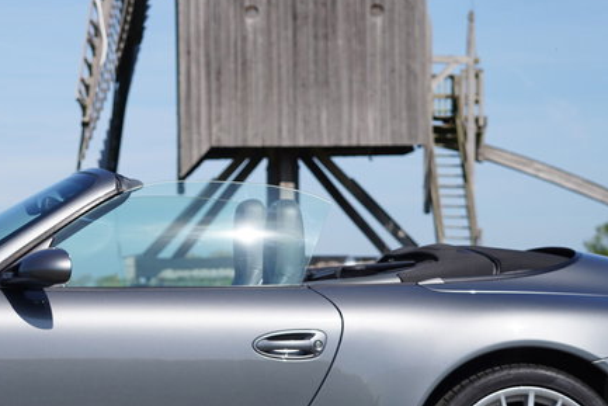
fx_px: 1960
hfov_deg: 17.5
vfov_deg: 11.8
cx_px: 119
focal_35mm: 116
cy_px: 179
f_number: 4
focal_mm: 49
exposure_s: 1/1000
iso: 100
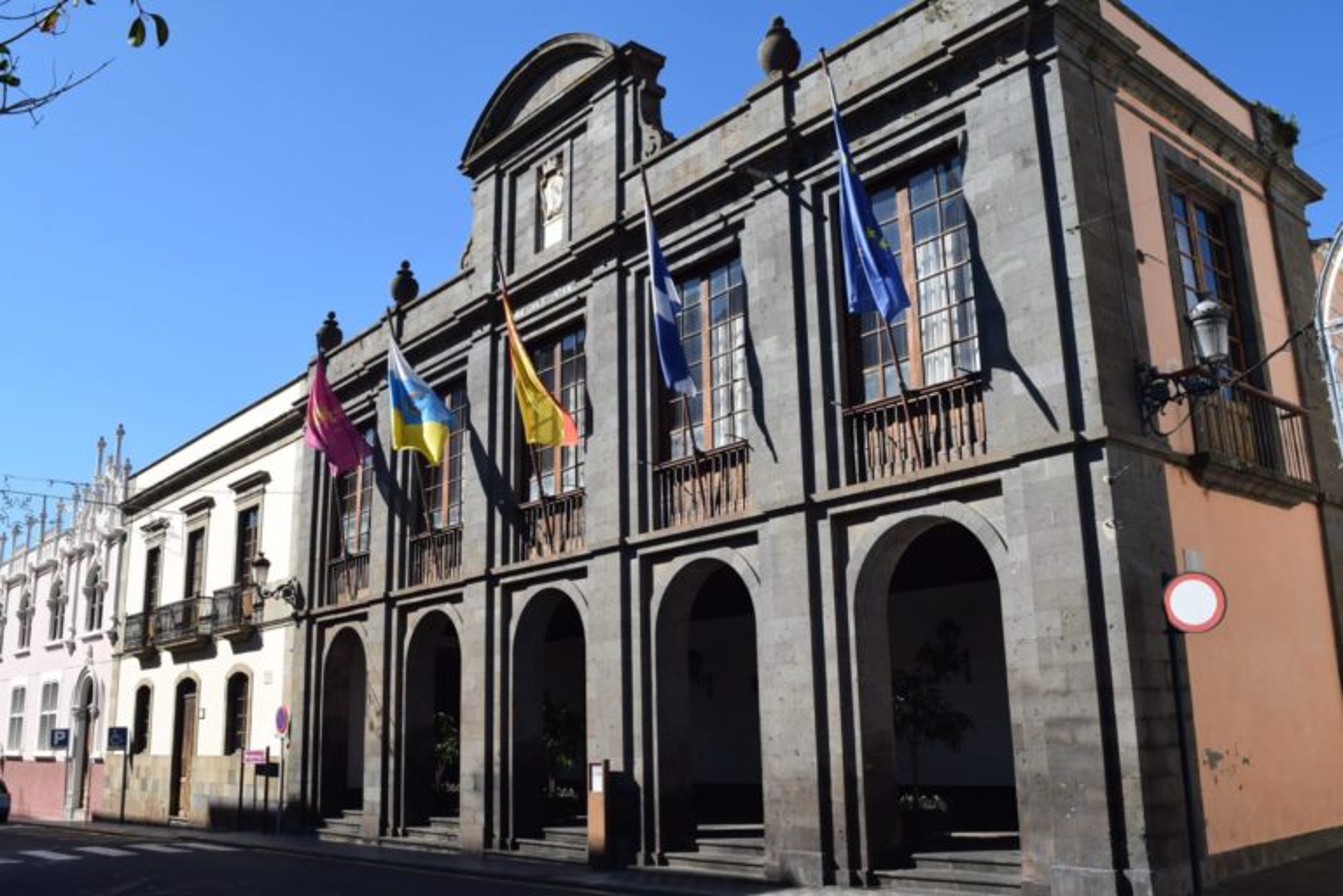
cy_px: 448
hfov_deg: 61.9
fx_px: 1119
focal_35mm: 30
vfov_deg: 43.6
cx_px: 672
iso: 200
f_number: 10
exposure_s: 1/400
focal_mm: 20
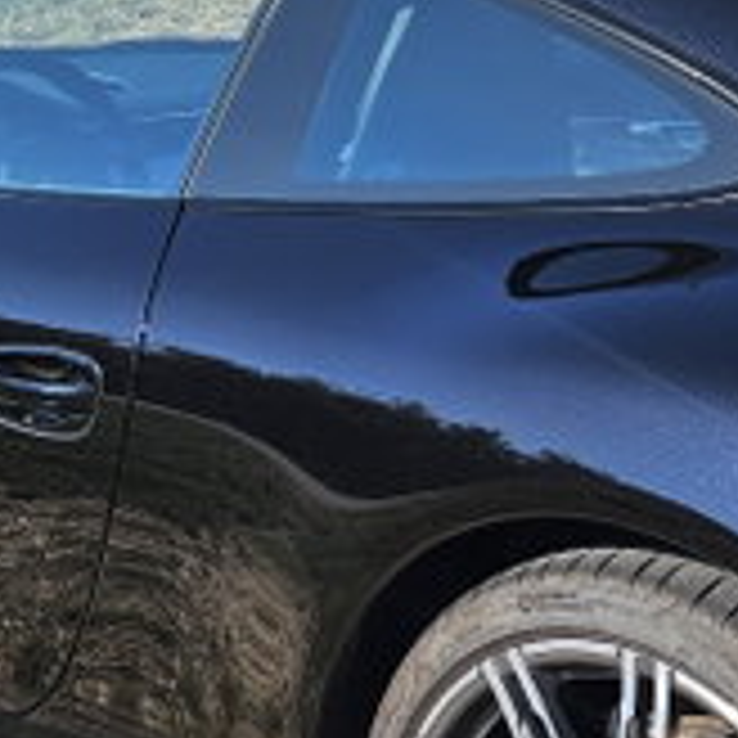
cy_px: 536
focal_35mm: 95
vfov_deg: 18.2
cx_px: 612
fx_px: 2291
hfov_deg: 18.1
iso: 25
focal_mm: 5.4
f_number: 1.8
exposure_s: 1/1111
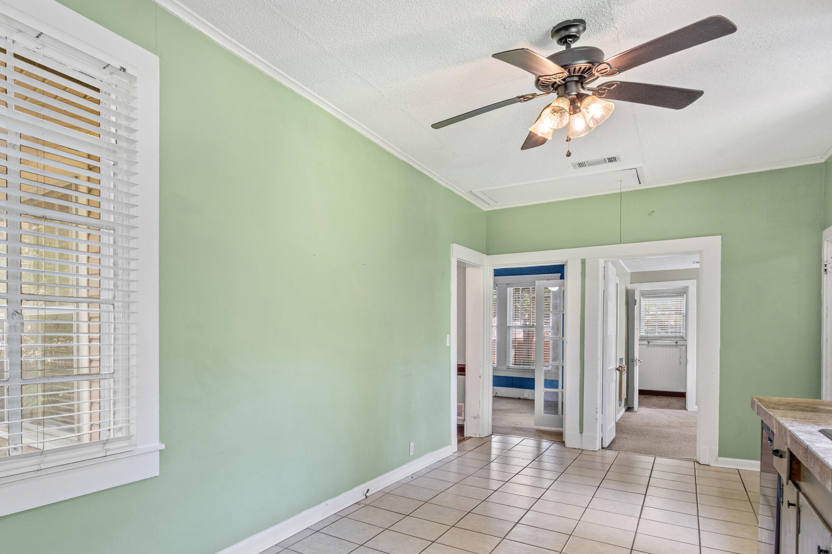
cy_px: 310
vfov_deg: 59.3
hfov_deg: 79.4
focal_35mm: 21
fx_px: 485
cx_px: 302
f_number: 9
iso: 800
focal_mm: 16
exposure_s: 1/6
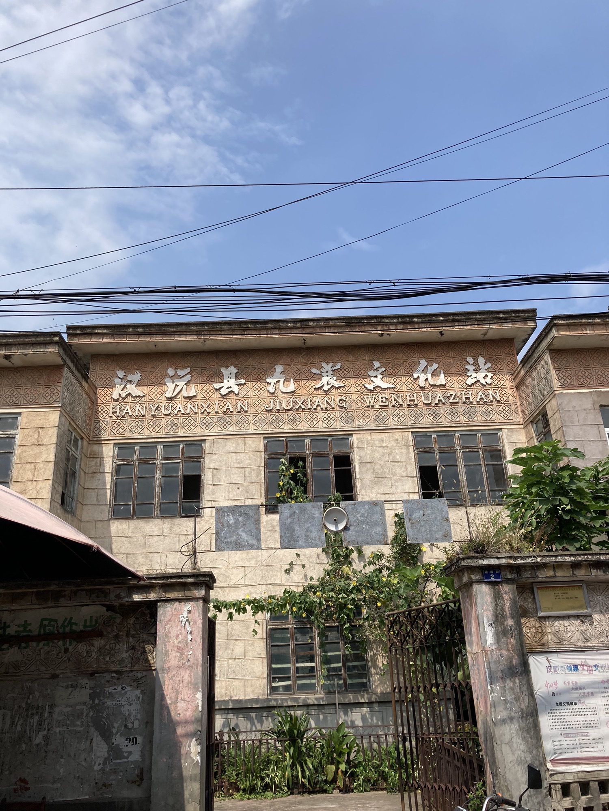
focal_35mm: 28
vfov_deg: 63.4
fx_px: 657
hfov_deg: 49.7
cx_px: 304
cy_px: 406
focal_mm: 3.99
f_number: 1.8
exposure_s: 1/2825
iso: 20
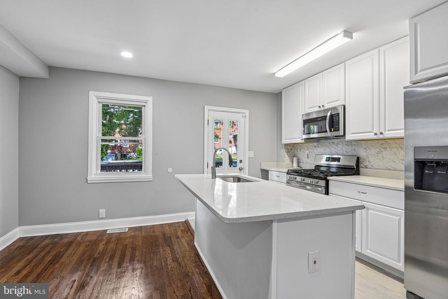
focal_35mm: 16
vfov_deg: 73.7
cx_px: 224
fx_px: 199
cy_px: 150
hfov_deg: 96.7
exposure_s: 1/30
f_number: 8
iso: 400
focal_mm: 16
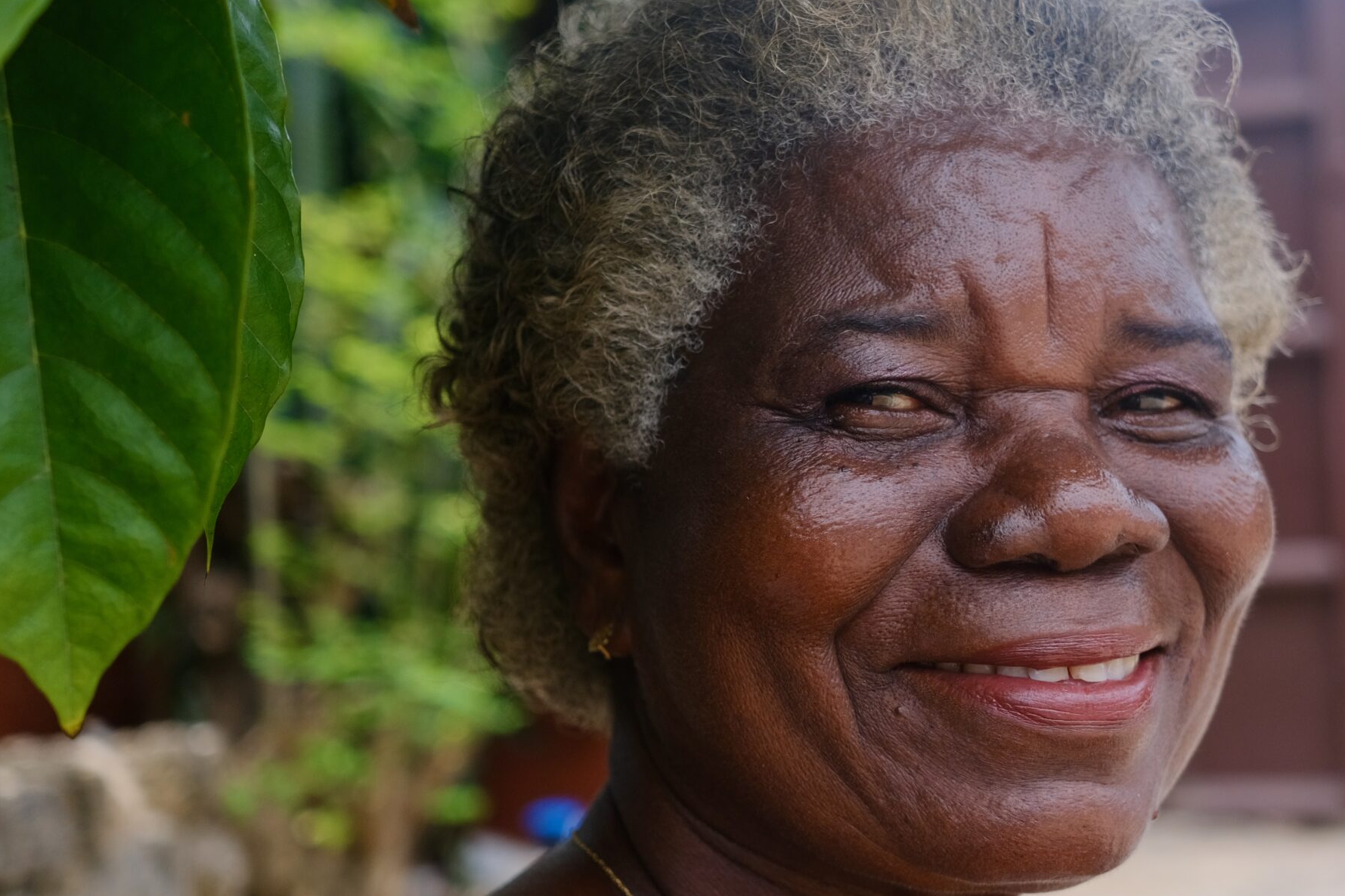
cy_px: 448
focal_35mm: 59
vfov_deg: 23.0
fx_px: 2204
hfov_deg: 33.7
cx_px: 881
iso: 320
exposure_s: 1/1100
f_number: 2.8
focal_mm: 27
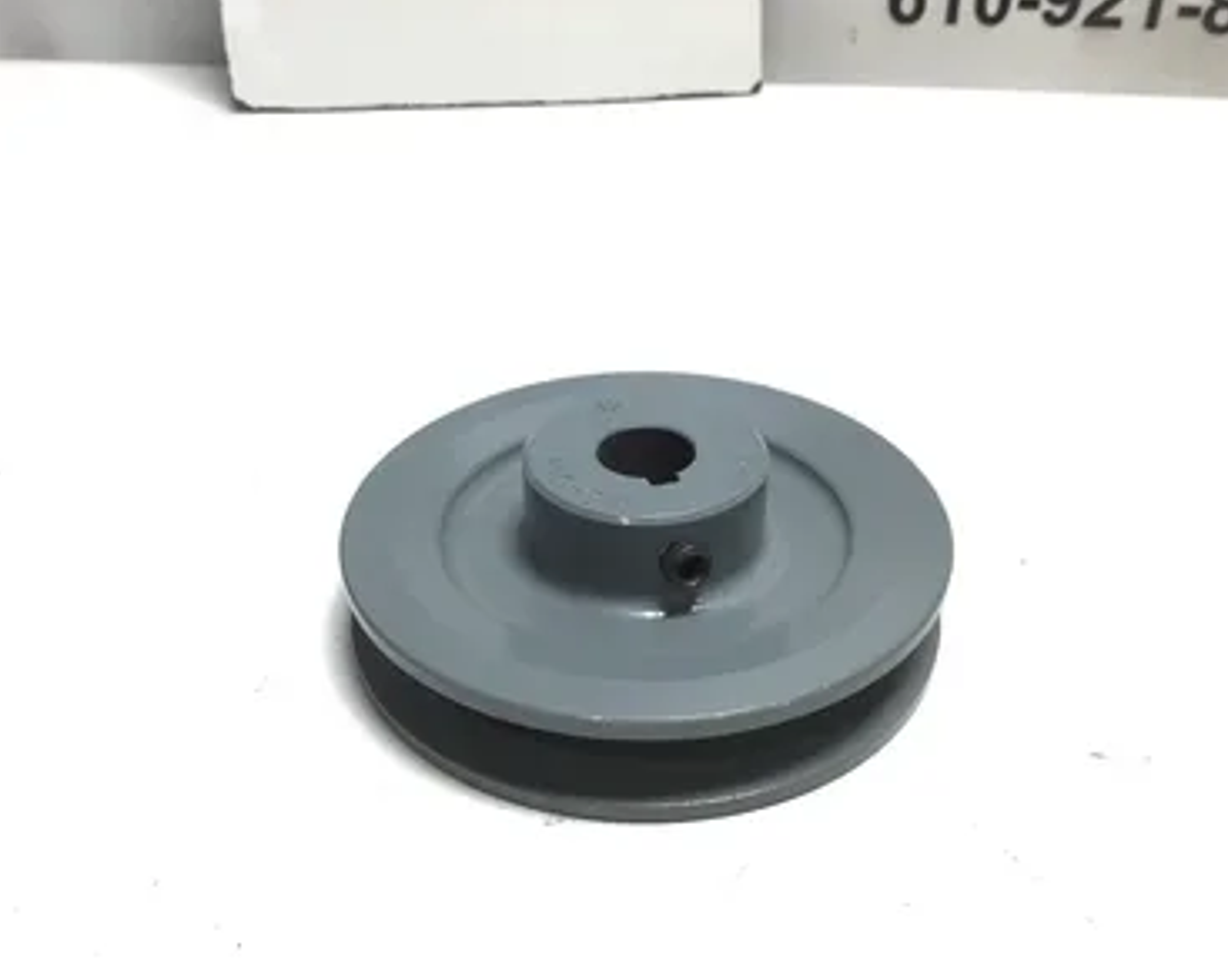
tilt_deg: -33.2
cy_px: 495
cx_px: 642
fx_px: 1198
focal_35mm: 33
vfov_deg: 44.5
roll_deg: +0.5
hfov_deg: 54.2
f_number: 2.4
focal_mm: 3.3
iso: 25
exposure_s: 1/60
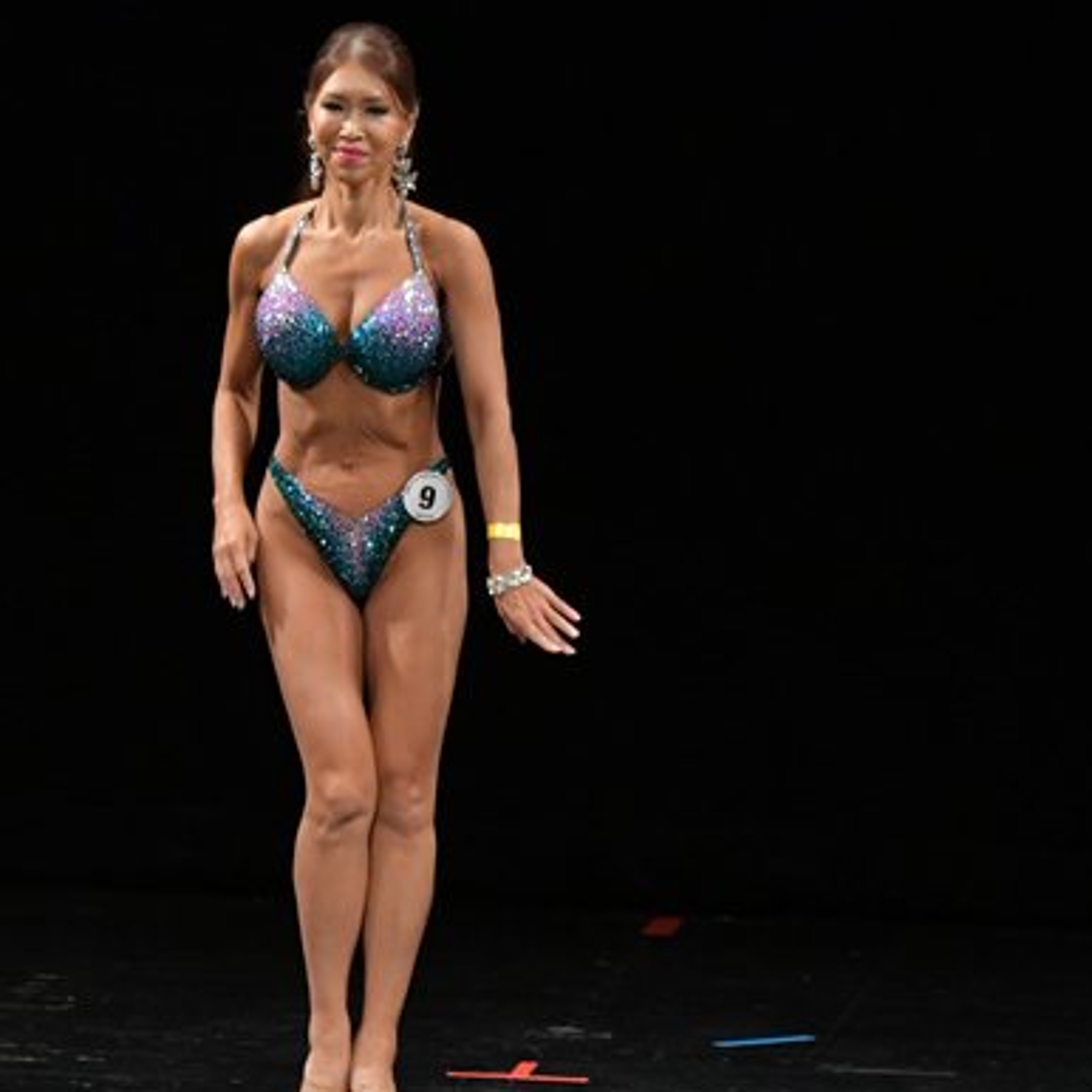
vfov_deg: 3.6
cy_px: 614
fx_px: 17346
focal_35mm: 486
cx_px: 417
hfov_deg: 3.6
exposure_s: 1/400
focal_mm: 190
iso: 3200
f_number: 5.6
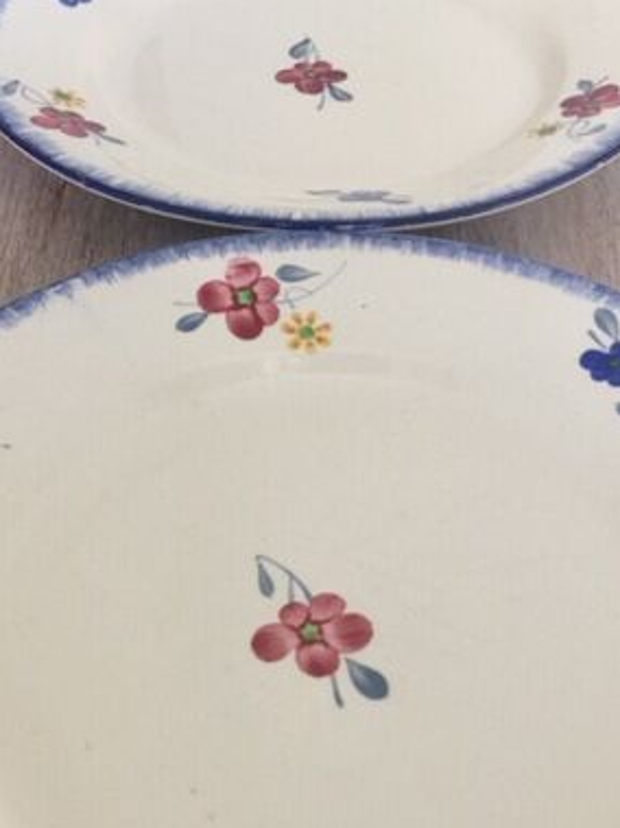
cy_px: 485
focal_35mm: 49
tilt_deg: -47.4
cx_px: 312
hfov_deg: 29.7
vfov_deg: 38.8
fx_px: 1171
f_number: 2.2
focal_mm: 4.15
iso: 64
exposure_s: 1/17
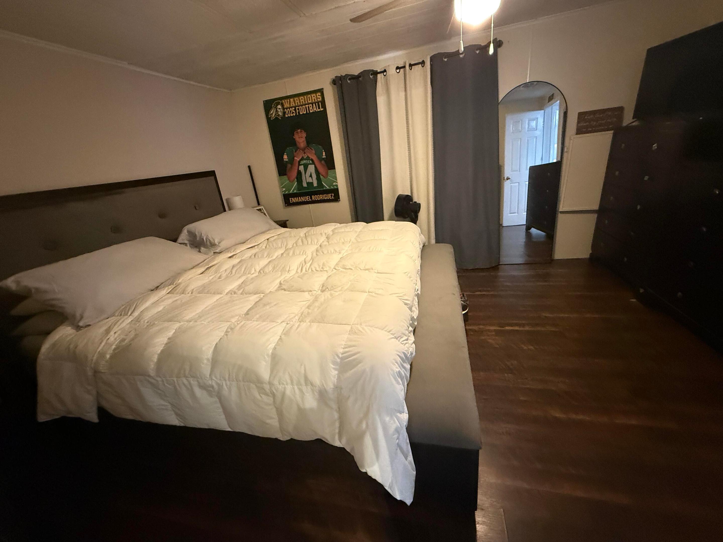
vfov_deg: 85.7
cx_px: 362
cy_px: 271
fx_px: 292
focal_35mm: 14
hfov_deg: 102.1
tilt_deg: -20.5
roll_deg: +7.9
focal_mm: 2.22
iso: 640
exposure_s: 1/60
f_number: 2.2
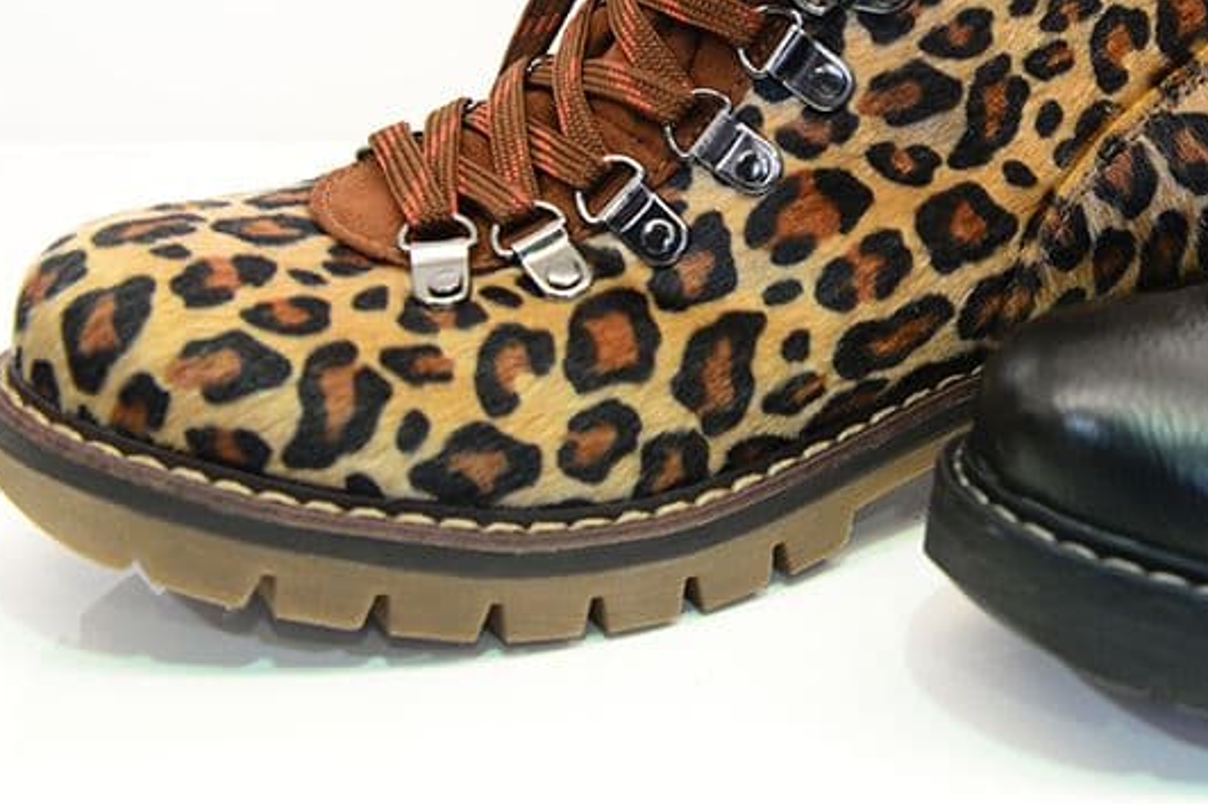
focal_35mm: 79
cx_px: 1149
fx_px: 2649
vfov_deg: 17.0
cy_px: 104
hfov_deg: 24.7
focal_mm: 35
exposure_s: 1/25
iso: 200
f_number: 5.6
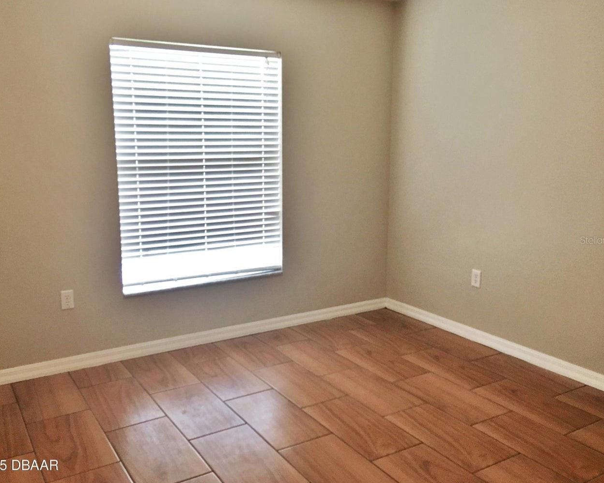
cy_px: 240
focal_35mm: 31
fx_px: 554
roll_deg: -2.4
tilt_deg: -10.2
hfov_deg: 57.2
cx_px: 295
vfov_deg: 47.1
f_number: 2.2
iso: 50
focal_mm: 4.15
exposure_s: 1/15
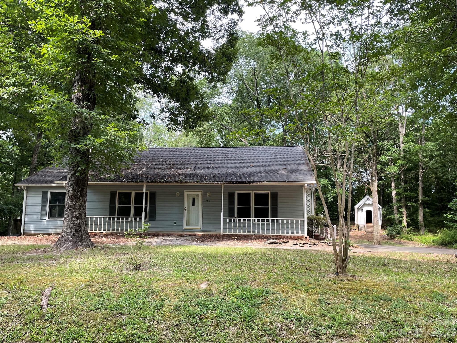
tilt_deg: +7.6
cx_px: 228
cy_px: 172
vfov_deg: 53.1
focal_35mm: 26
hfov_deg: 67.3
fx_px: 343
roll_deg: +0.4
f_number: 1.6
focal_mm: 4.2
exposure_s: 1/288
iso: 32
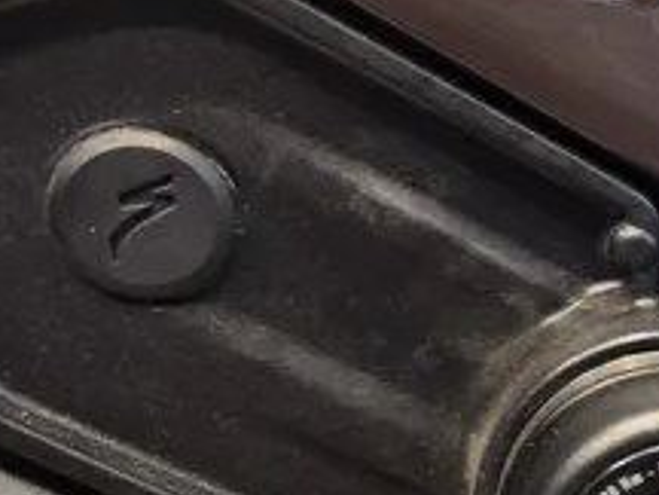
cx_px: 1193
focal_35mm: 85
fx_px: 1618
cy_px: 495
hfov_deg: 18.1
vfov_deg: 17.0
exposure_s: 1/50
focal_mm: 6.3
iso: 250
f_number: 1.7
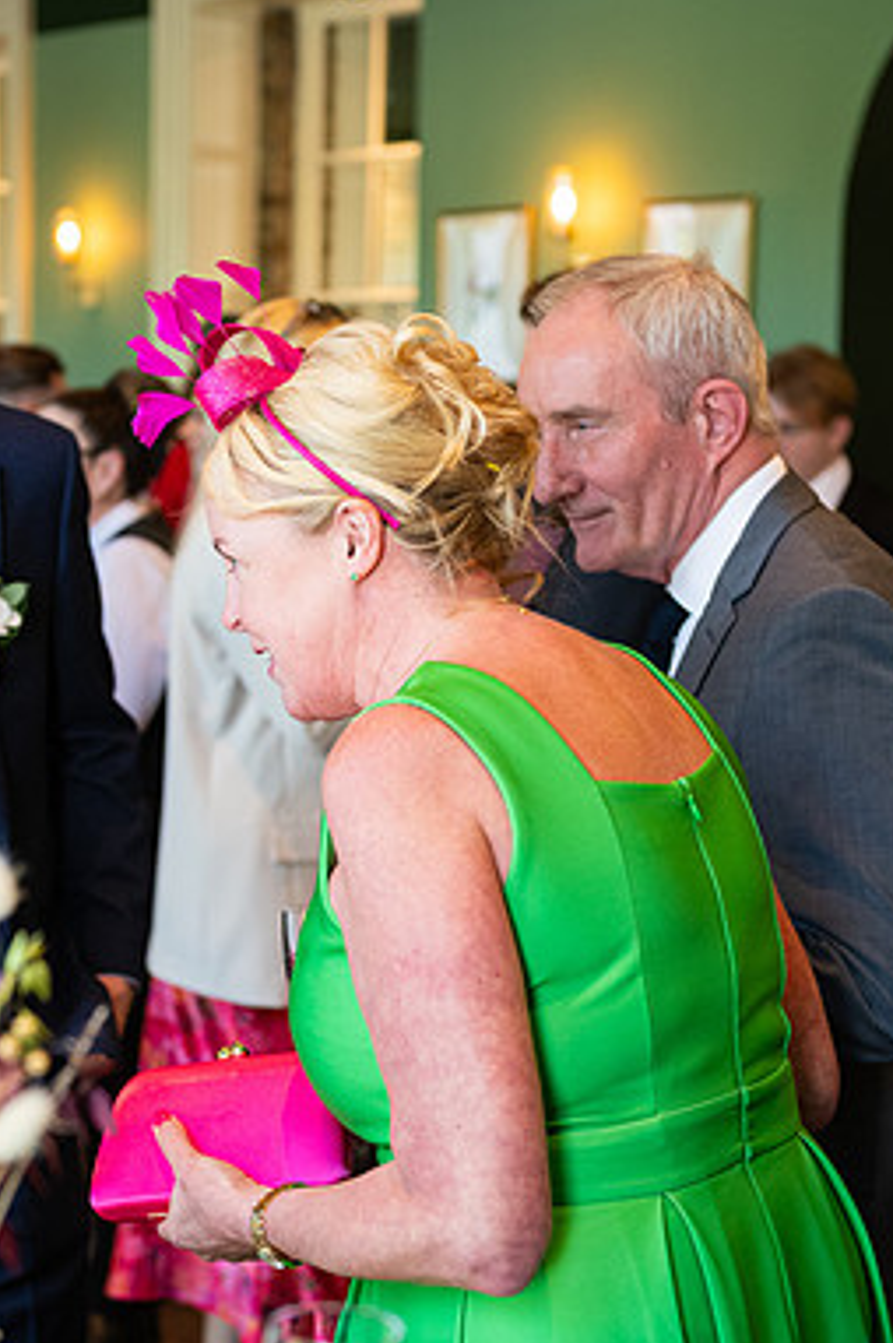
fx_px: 2833
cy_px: 673
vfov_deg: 26.7
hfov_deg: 17.8
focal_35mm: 76
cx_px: 193
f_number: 3.5
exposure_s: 1/160
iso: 800
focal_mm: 50
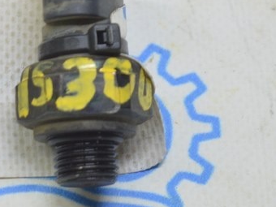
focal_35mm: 238
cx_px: -46
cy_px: 7
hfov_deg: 8.2
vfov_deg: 6.2
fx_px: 1901
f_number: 5.6
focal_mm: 55
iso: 400
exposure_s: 1/20
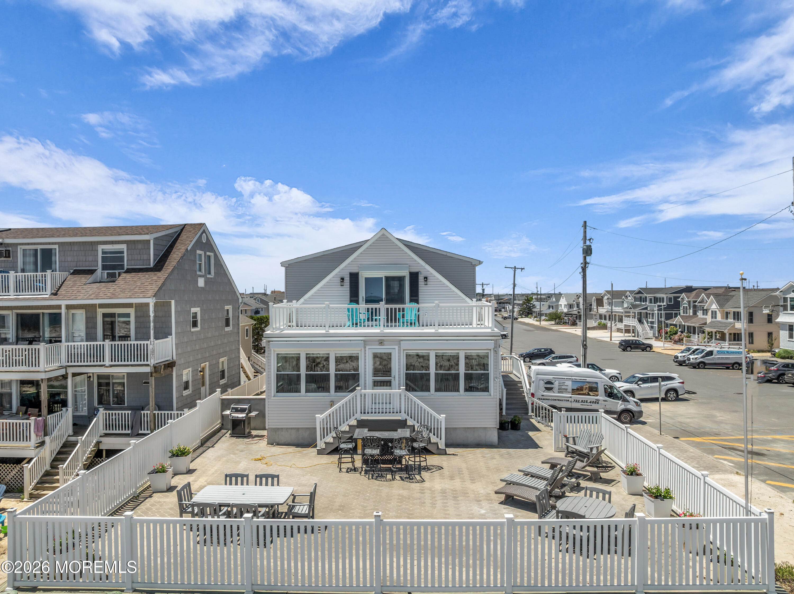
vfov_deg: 56.8
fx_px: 550
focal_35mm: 24
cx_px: 397
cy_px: 297
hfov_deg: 71.6
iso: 100
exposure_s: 1/1250
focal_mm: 12.29
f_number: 2.8
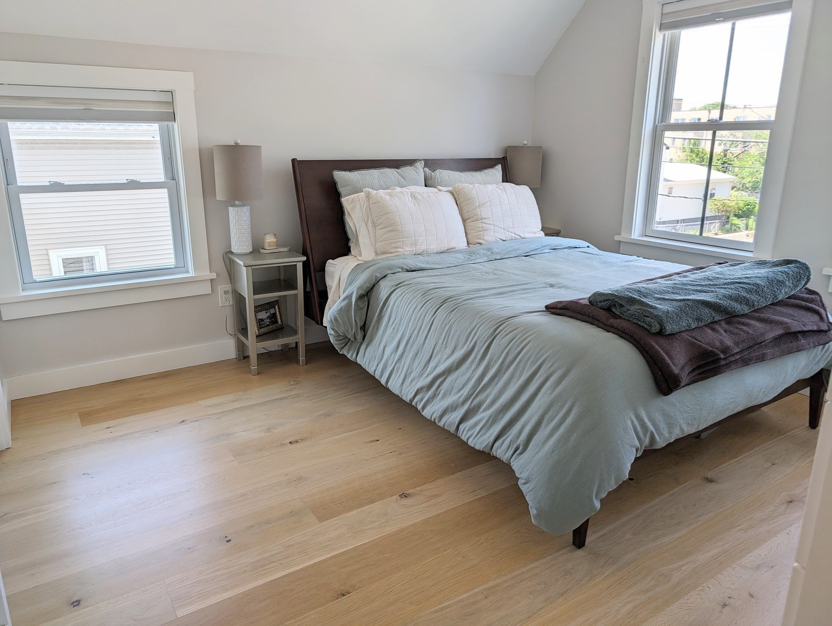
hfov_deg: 71.5
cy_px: 313
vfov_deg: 56.9
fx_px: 578
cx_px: 416
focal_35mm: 24
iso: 21
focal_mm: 6.9
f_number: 1.68
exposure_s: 1/133
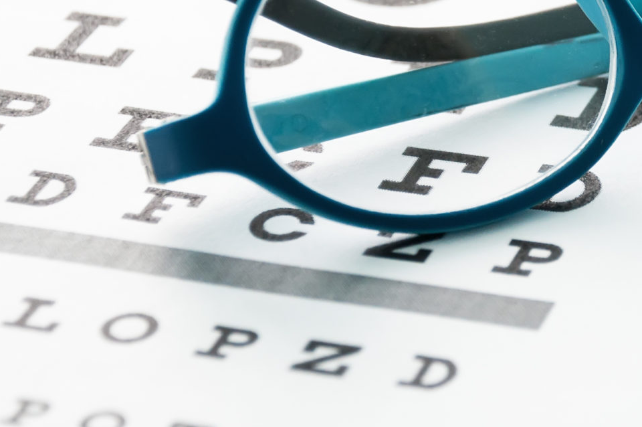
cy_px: 60
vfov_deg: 7.1
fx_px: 3420
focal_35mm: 192
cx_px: 702
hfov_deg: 10.6
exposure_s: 1/200
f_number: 4.8
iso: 200
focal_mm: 48
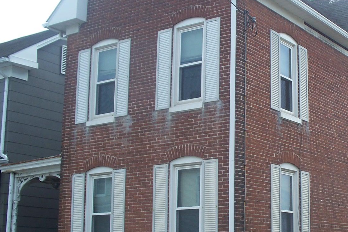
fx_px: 667
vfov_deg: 19.7
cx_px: 319
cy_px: 148
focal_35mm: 69
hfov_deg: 28.0
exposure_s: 1/640
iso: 80
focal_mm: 7.54
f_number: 2.8
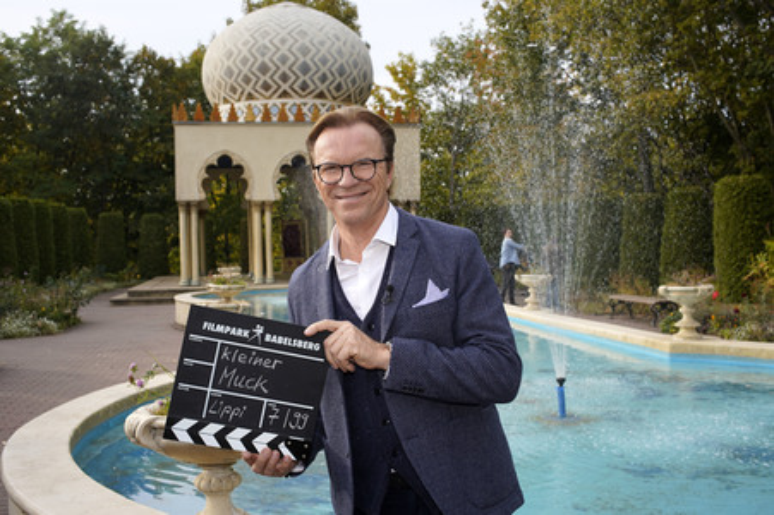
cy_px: 258
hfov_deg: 48.5
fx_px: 859
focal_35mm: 40
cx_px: 387
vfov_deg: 33.4
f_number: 7.1
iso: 200
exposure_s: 1/320
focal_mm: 40
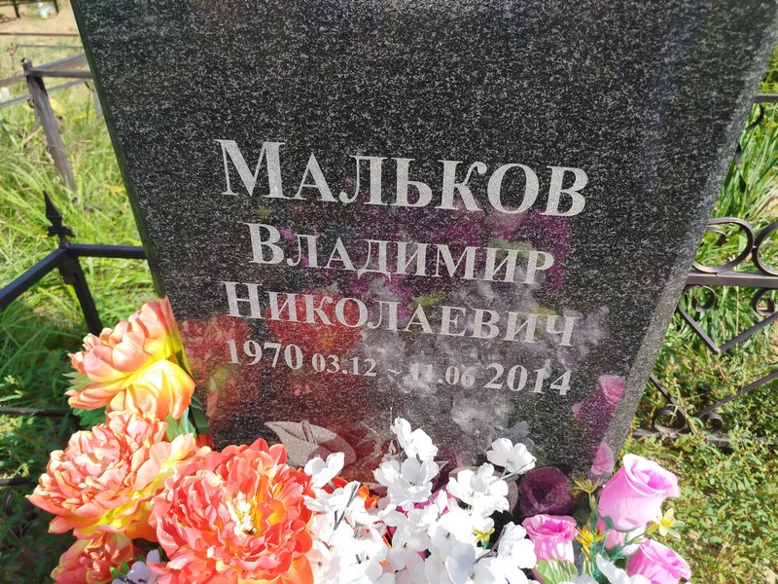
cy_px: 292
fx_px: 539
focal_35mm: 24
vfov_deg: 56.8
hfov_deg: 71.6
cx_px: 389
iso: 50
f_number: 1.7
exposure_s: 1/827
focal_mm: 5.31
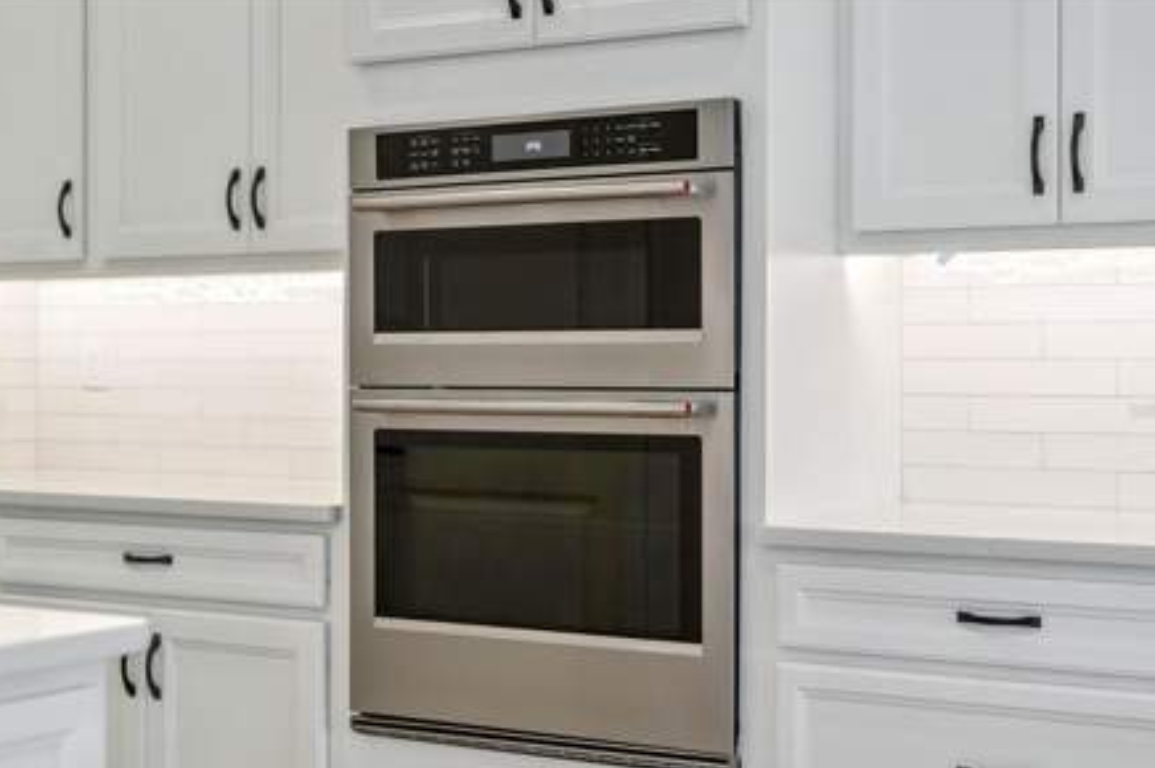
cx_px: 564
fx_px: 1763
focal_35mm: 55
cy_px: 409
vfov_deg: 24.6
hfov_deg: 36.3
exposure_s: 1/320
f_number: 2.8
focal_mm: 50
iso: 400
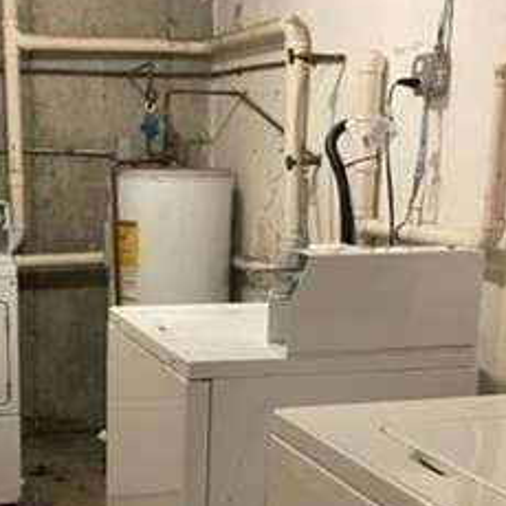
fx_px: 992
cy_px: 363
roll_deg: -0.6
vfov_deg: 28.3
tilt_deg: -13.6
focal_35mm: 60
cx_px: 150
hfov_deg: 28.3
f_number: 1.6
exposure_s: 1/40
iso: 400
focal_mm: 4.2
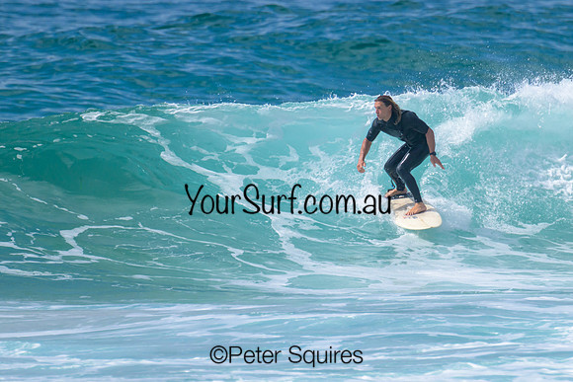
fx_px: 17419
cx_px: 352
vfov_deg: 1.3
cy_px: 193
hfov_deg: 1.9
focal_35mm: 1094
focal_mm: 800
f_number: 11
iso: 500
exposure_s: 1/2000
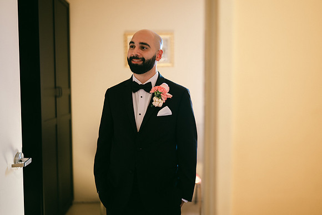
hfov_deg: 53.9
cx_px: 161
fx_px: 317
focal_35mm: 35
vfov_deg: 37.5
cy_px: 108
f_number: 1.2
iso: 320
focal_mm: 35
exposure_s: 1/100
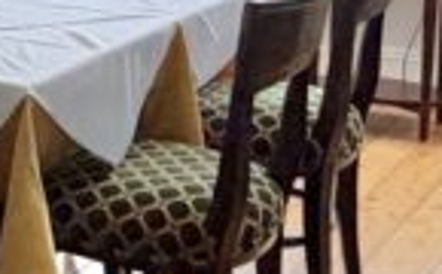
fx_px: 1262
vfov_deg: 12.2
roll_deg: +0.6
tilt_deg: -9.7
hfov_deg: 18.6
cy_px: -27
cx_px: -119
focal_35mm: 105
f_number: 2.2
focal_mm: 2.22
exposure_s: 1/100
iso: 160
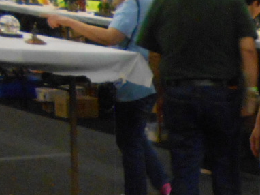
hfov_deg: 15.3
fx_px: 818
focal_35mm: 109
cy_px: 297
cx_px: 487
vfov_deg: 12.8
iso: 400
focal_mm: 4.6
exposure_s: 1/25
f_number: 3.2
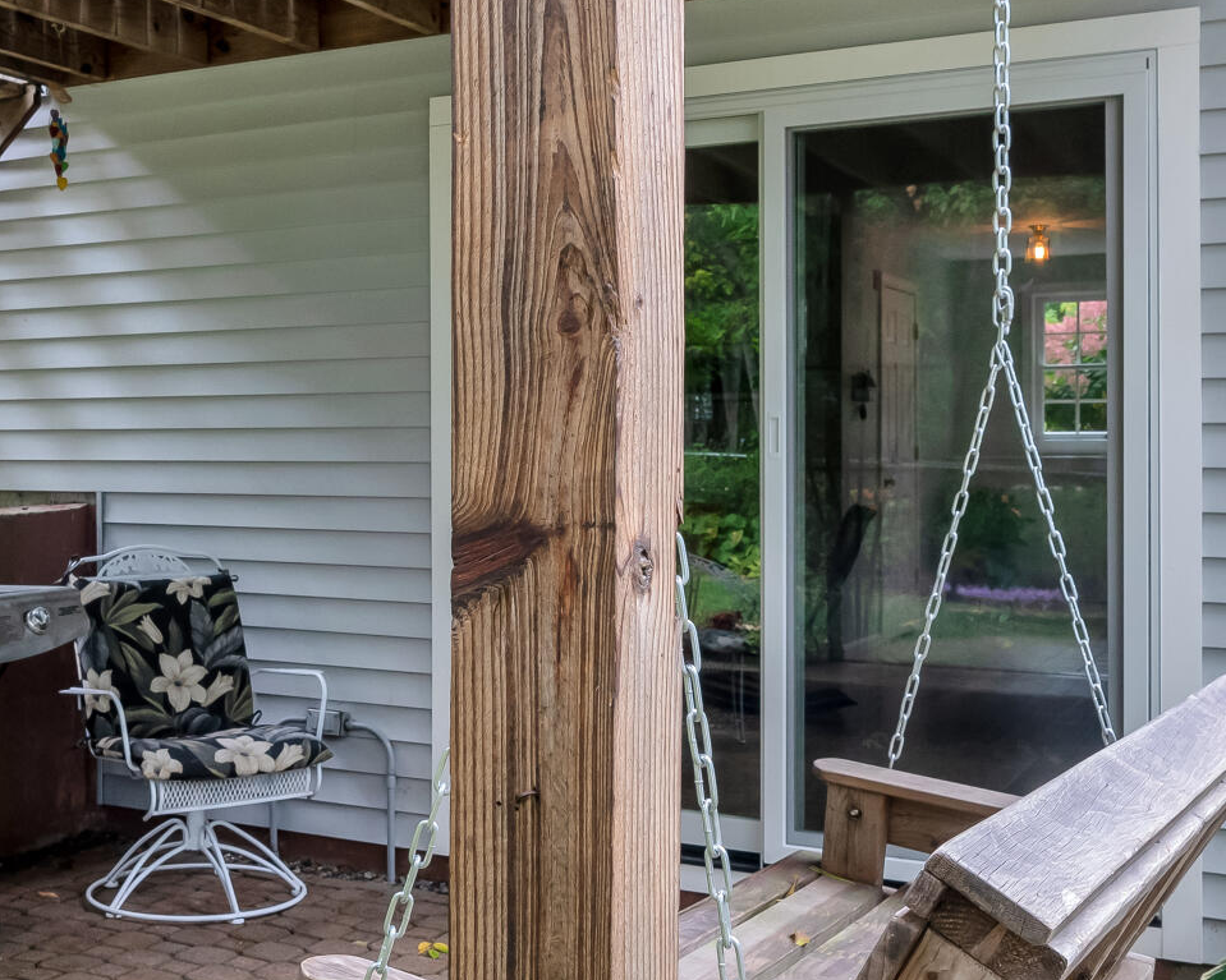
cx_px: 311
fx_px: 1705
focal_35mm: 47
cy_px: 433
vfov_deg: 32.0
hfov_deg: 38.6
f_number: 8
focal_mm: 16
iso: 800
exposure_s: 1/45
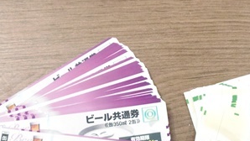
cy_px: 136
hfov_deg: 32.3
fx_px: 424
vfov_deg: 18.4
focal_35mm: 64
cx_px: 183
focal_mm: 6.5
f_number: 3.4
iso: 400
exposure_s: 1/30
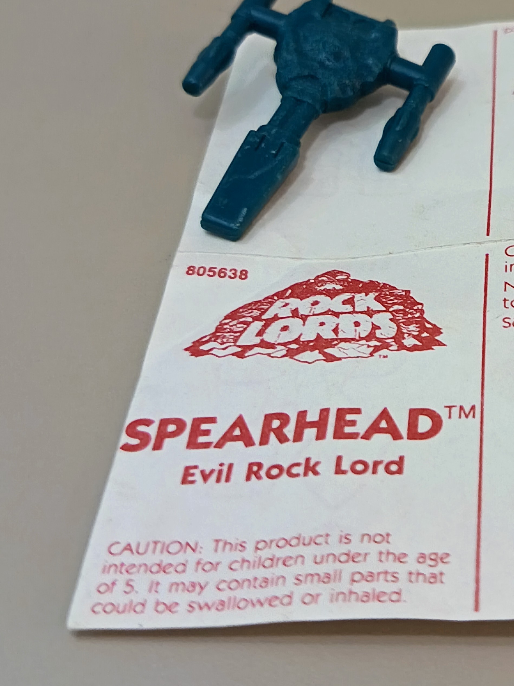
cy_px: 242
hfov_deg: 22.8
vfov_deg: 31.0
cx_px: 499
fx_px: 1227
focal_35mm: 62
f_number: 1.75
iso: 1235
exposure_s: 1/33.3
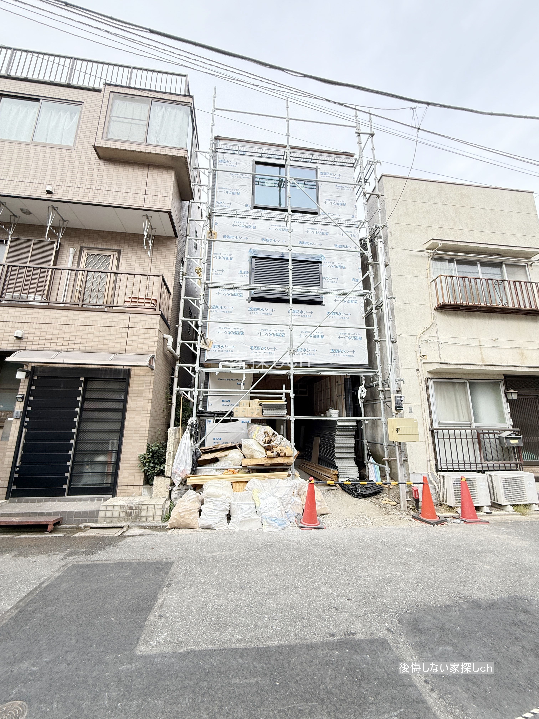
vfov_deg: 102.1
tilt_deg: +12.5
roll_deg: -2.2
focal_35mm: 14
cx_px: 270
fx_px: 291
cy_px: 360
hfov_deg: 85.7
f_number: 2.2
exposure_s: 1/99
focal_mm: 2.22
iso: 80
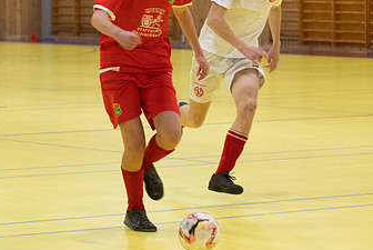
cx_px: 149
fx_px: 2054
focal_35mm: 198
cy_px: 89
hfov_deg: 10.4
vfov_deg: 7.0
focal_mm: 70
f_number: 3.2
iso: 3600
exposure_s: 1/400
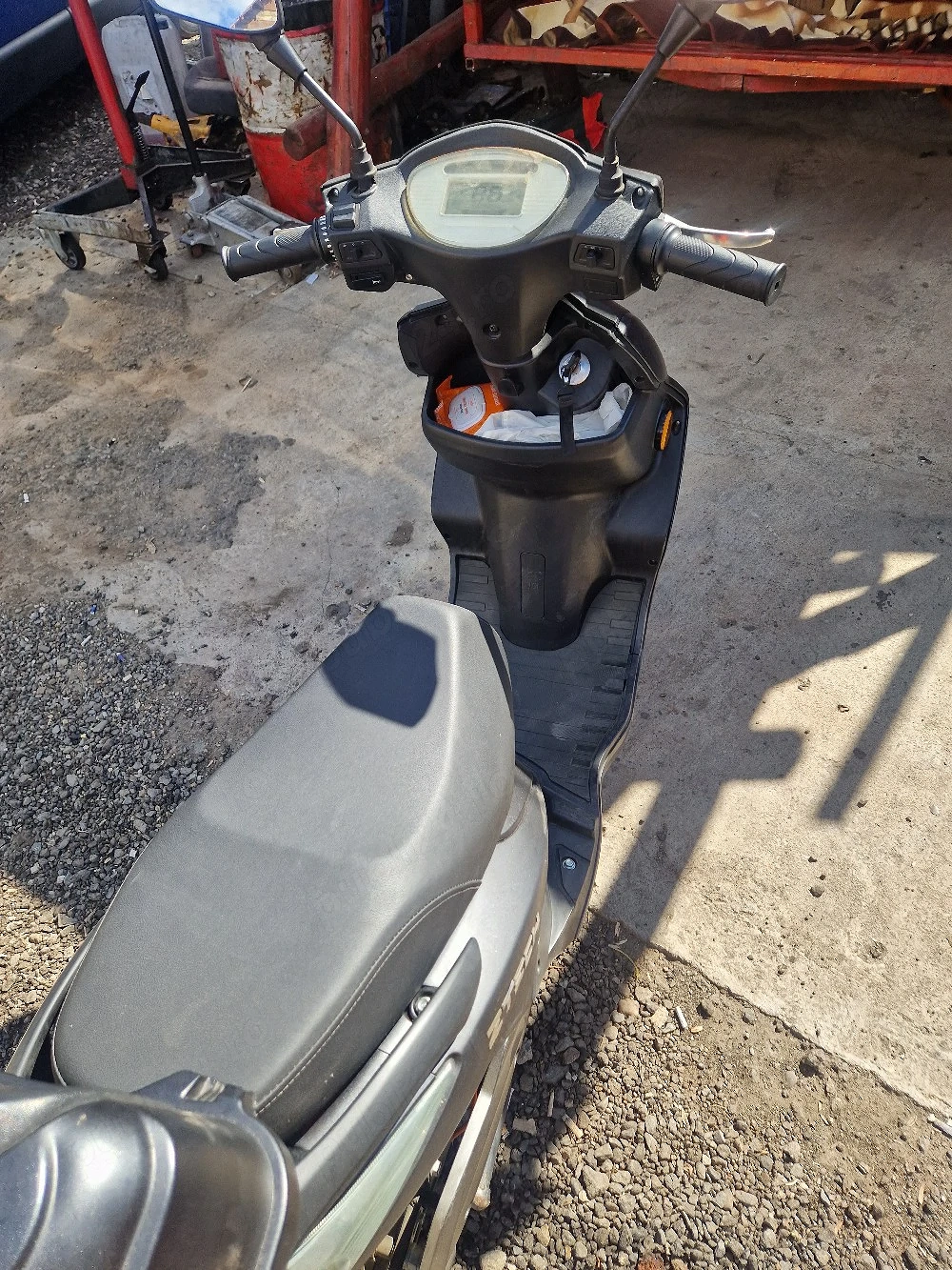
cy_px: 635
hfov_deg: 58.9
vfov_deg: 73.9
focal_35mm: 23
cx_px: 476
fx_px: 843
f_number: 1.8
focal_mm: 5.4
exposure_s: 1/526
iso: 50
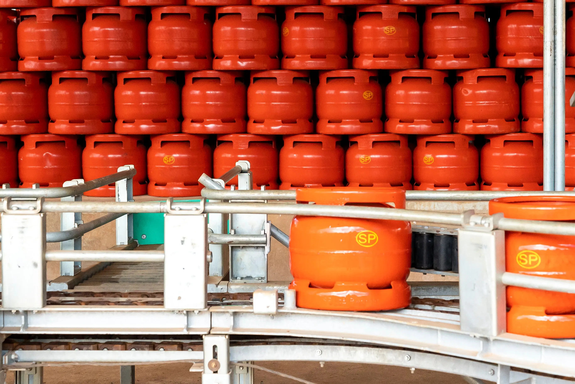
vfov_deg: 18.0
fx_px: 1214
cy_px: 192
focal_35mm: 76
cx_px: 288
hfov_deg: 26.6
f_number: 4.5
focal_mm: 51
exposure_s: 1/125
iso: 3200
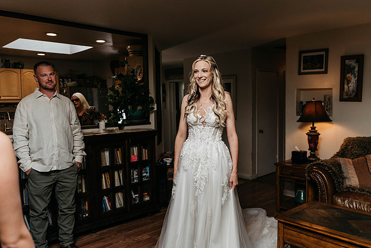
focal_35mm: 32
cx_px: 186
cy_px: 124
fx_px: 330
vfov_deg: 41.1
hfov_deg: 58.7
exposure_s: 1/500
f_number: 2.8
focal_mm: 32
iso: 1000
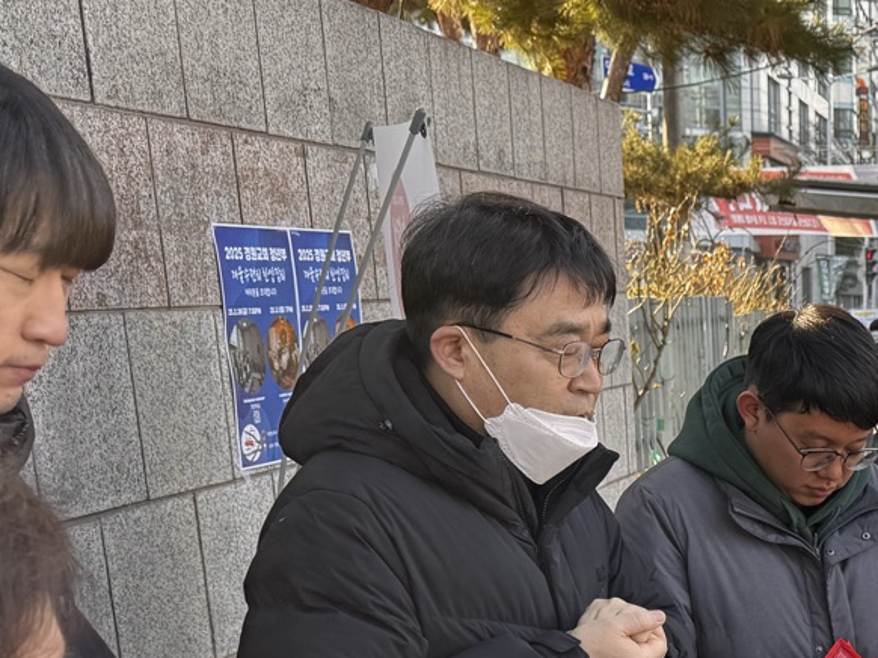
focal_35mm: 66
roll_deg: -2.4
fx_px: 1673
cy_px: 800
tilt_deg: -16.4
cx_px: 1109
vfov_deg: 20.7
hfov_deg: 25.7
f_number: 1.78
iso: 80
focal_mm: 6.76
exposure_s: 1/301
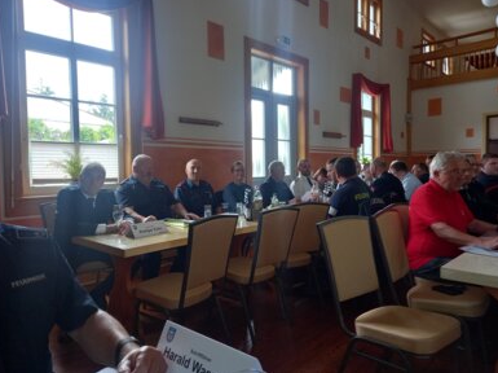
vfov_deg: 53.0
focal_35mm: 26
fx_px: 374
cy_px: 181
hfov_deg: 67.3
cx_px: 243
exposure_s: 1/33
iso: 200
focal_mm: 4.6
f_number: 2
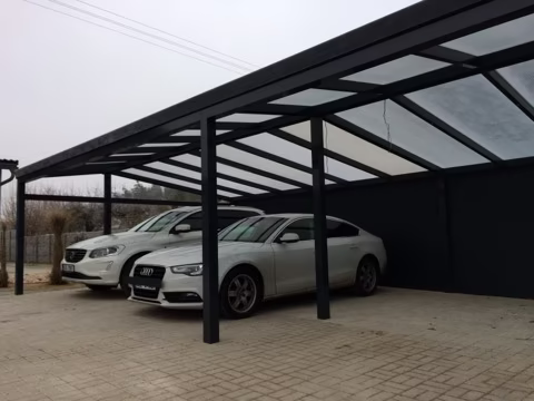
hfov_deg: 61.7
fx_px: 447
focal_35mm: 29
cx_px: 267
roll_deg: +2.7
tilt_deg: +4.4
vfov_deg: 48.2
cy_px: 200
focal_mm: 4.15
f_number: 2.2
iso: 32
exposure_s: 1/40
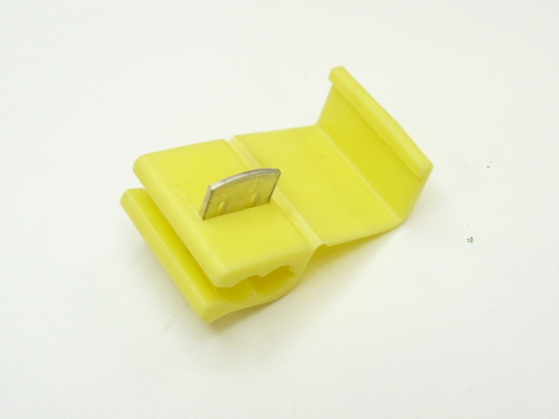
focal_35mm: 54
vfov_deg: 27.0
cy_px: 210
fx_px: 872
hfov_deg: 35.5
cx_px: 280
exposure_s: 1/30
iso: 100
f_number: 2.8
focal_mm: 6
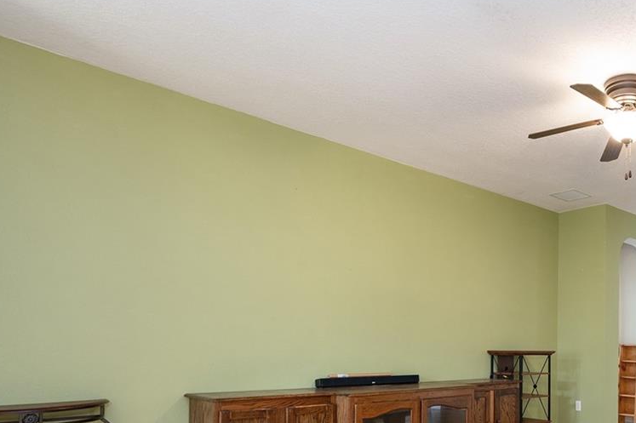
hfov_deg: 55.3
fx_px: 530
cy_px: 346
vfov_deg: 41.4
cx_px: 549
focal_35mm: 30
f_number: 7.1
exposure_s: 1/2
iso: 400
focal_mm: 14
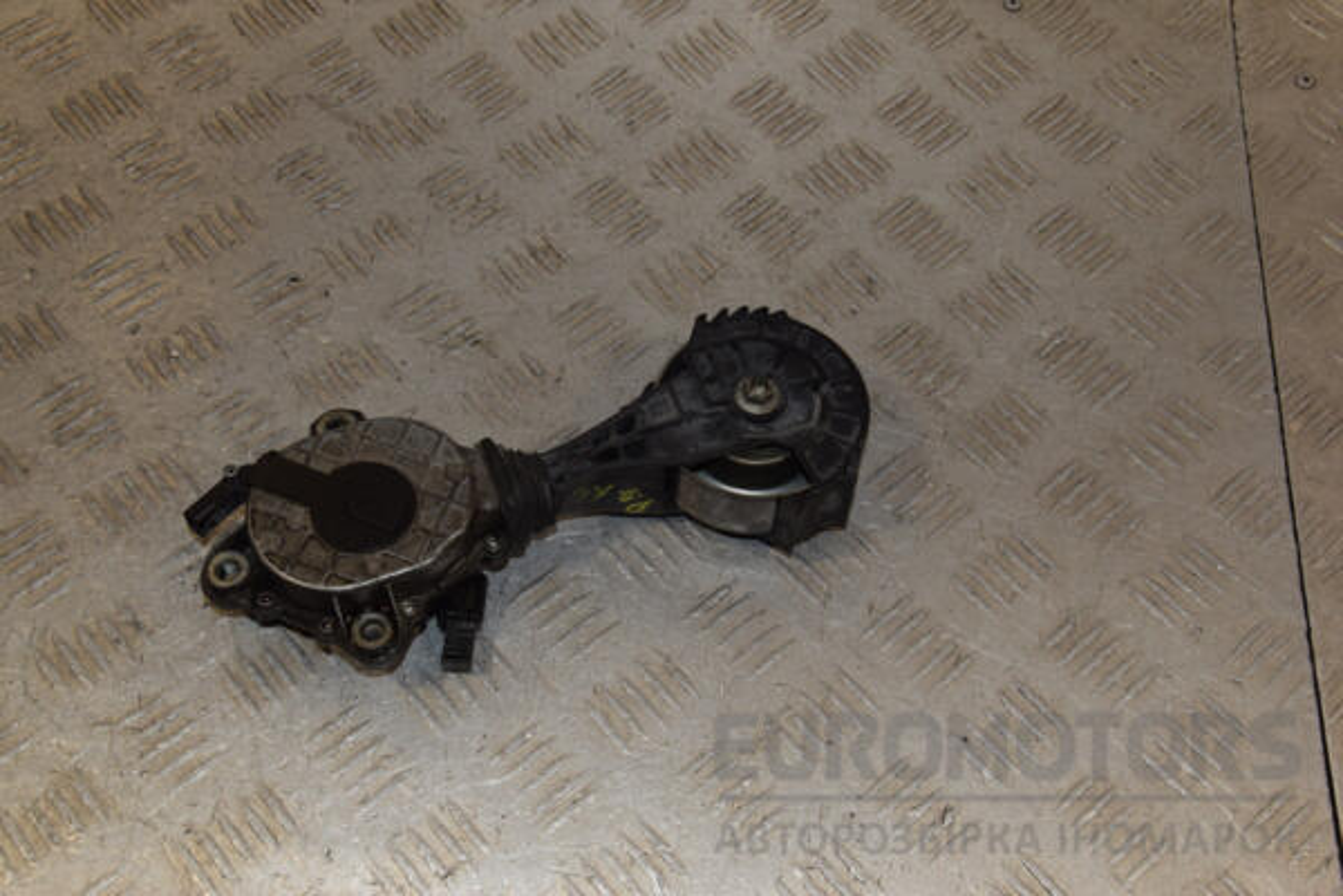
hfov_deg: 43.6
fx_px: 1679
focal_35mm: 45
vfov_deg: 29.9
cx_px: 672
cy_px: 448
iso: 800
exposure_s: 1/200
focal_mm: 30
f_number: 9
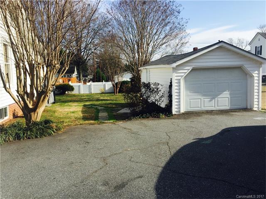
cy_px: 100
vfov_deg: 48.2
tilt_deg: -5.5
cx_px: 133
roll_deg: +0.1
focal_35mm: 29
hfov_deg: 61.7
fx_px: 223
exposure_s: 1/1721
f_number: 2.2
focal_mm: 4.15
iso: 32
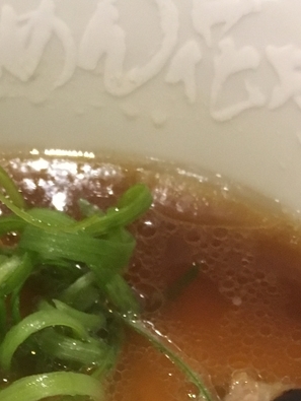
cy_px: 534
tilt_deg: -59.6
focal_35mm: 88
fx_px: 1019
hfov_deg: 16.8
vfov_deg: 20.2
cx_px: 91
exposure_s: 1/24
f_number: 2.2
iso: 200
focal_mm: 4.15
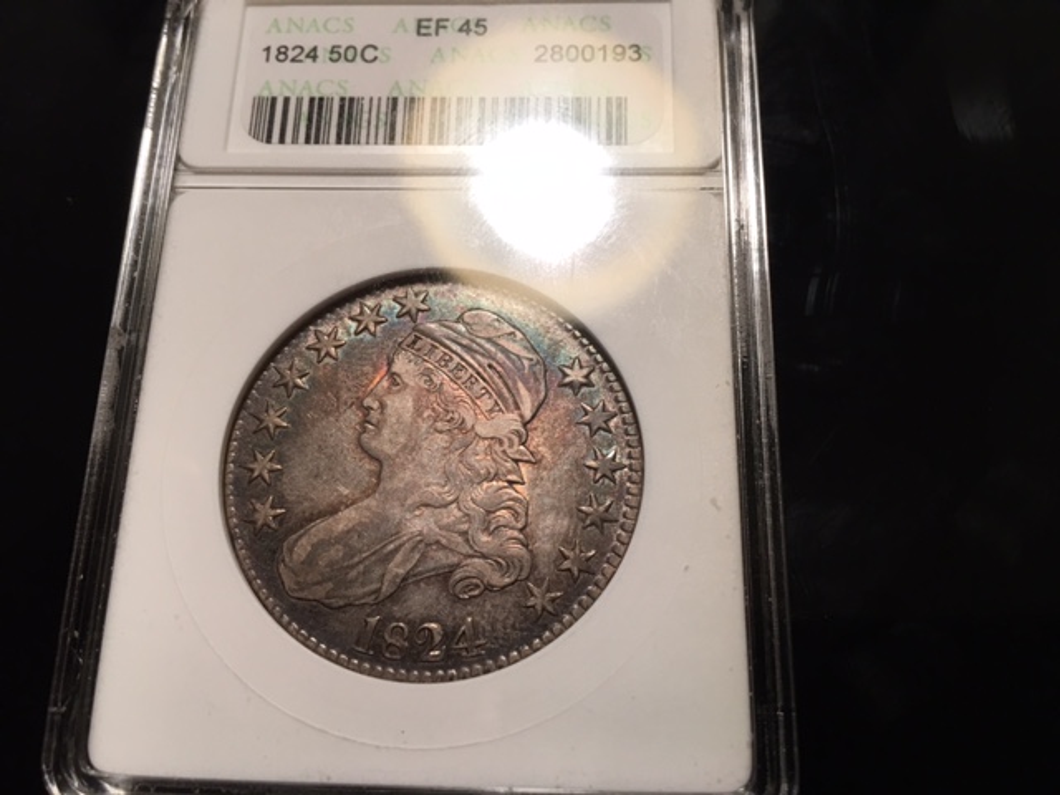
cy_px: 398
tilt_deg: -71.6
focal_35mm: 29
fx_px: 888
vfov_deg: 48.2
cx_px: 530
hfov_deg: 61.7
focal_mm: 4.15
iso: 32
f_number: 2.2
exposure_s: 1/30
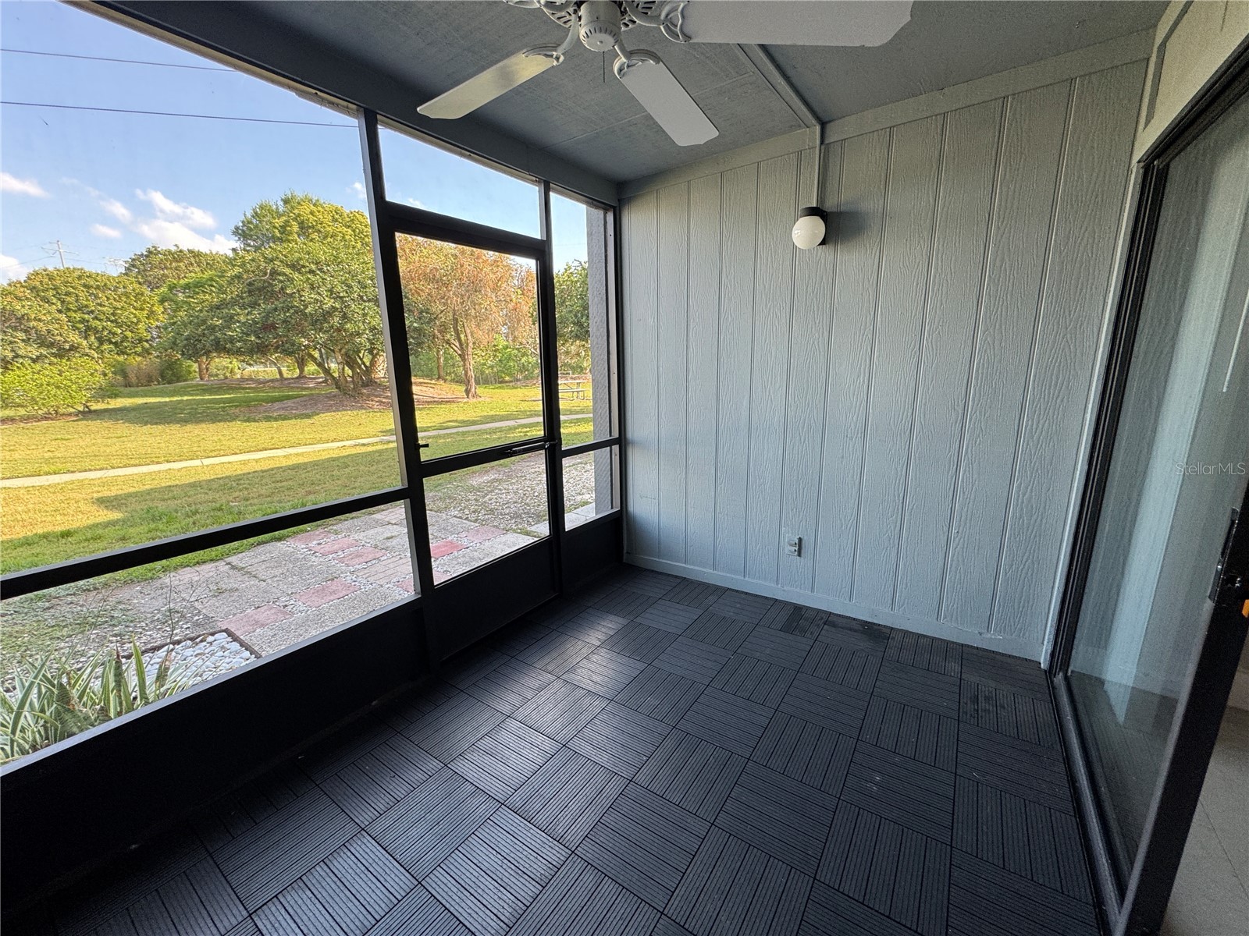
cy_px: 468
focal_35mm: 14
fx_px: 505
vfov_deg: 85.7
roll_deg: +1.6
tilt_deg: -11.5
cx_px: 624
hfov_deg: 102.1
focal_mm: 2.22
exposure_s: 1/99
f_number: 2.2
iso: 64
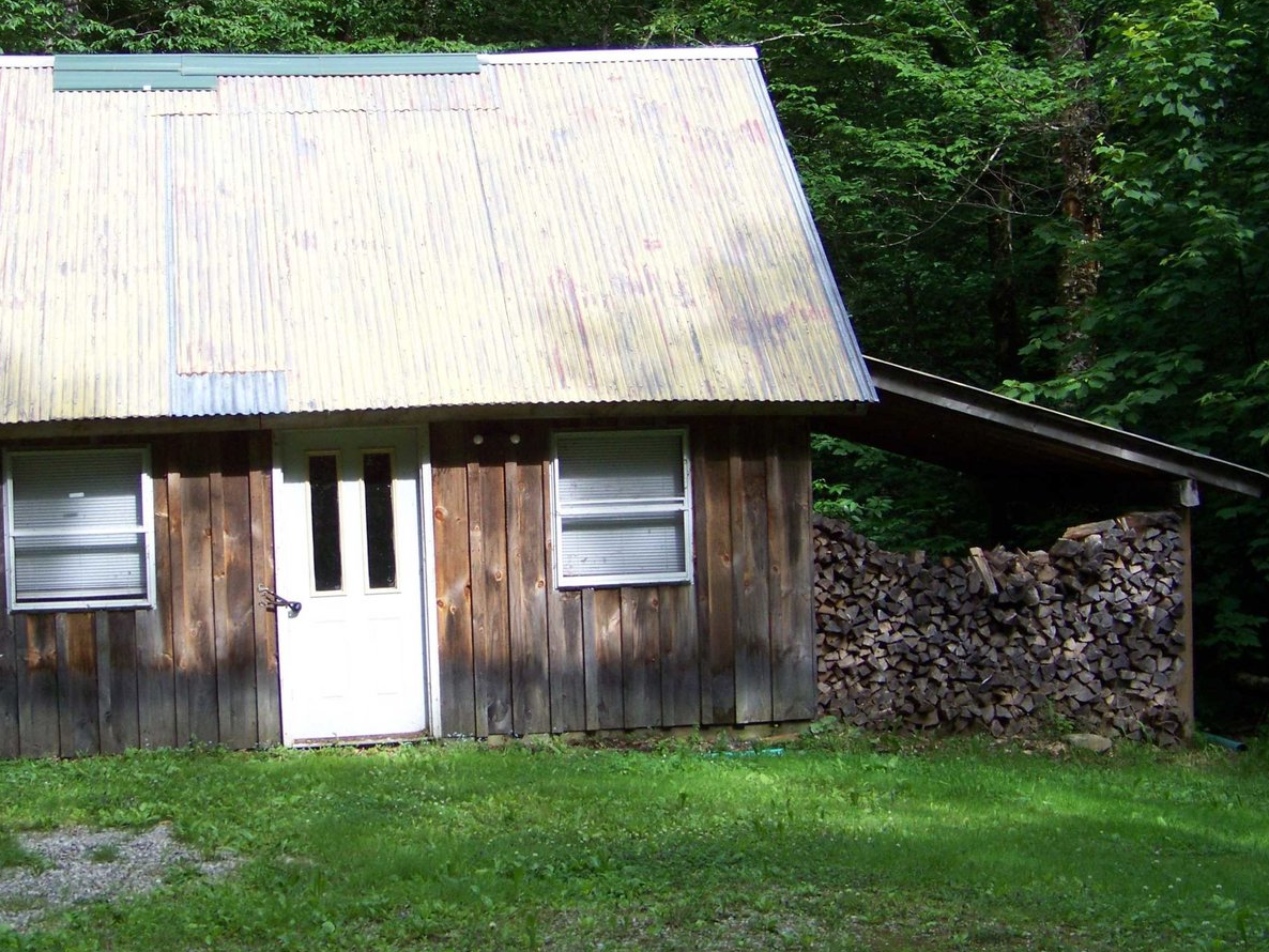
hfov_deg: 33.1
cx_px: 480
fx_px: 2127
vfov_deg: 25.2
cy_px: 398
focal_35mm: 58
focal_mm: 6.75
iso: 69
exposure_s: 1/320
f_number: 2.8
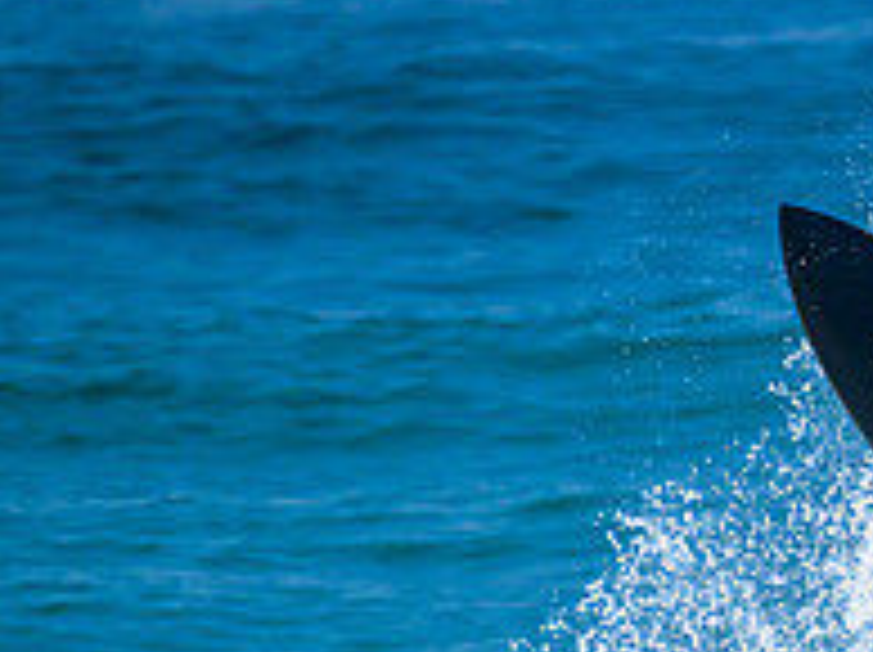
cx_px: 1420
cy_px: 1056
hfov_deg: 1.2
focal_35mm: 1611
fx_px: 40578
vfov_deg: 0.9
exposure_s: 1/2000
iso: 500
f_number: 7.6
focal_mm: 410
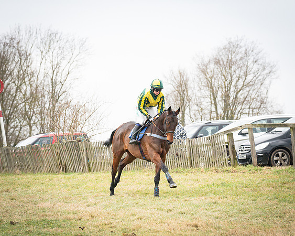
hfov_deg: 8.5
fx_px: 1987
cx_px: 148
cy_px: 118
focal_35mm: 228
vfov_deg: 6.8
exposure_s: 1/1000
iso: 500
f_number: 4.5
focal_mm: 135
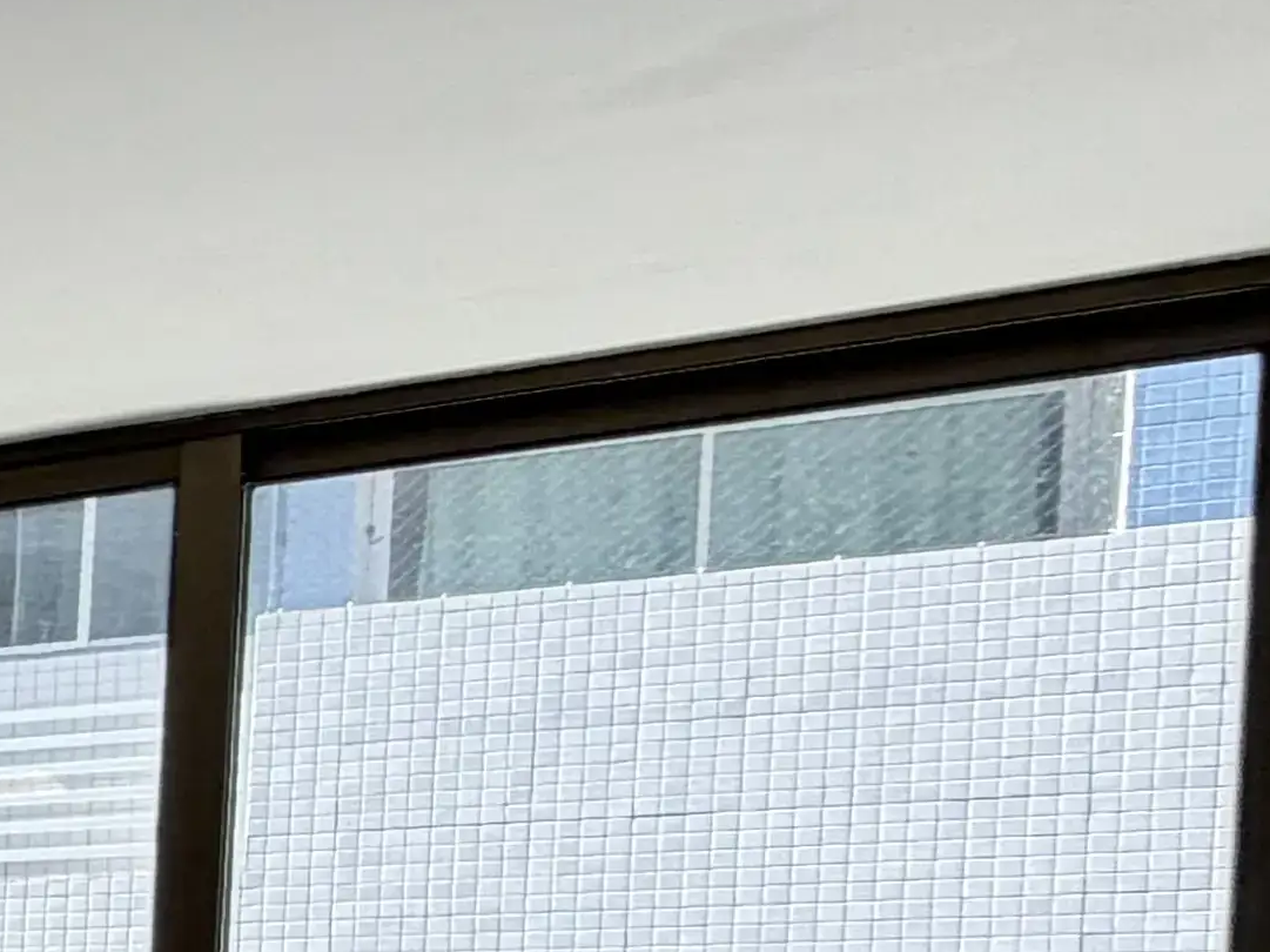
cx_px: -2045
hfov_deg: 13.7
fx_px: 2714
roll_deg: -2.1
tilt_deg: -1.4
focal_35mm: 74
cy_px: 1241
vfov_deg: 18.5
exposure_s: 1/121
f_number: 2.2
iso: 64
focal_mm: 2.22
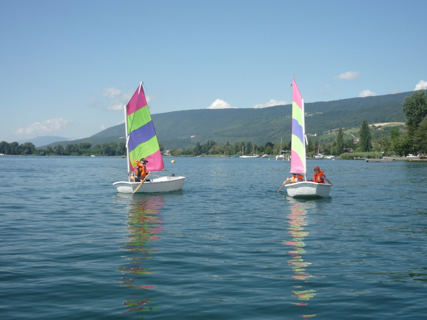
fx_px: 543
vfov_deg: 32.9
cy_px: 160
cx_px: 214
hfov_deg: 42.9
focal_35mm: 44
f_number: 9
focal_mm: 7.2
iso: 100
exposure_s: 1/160
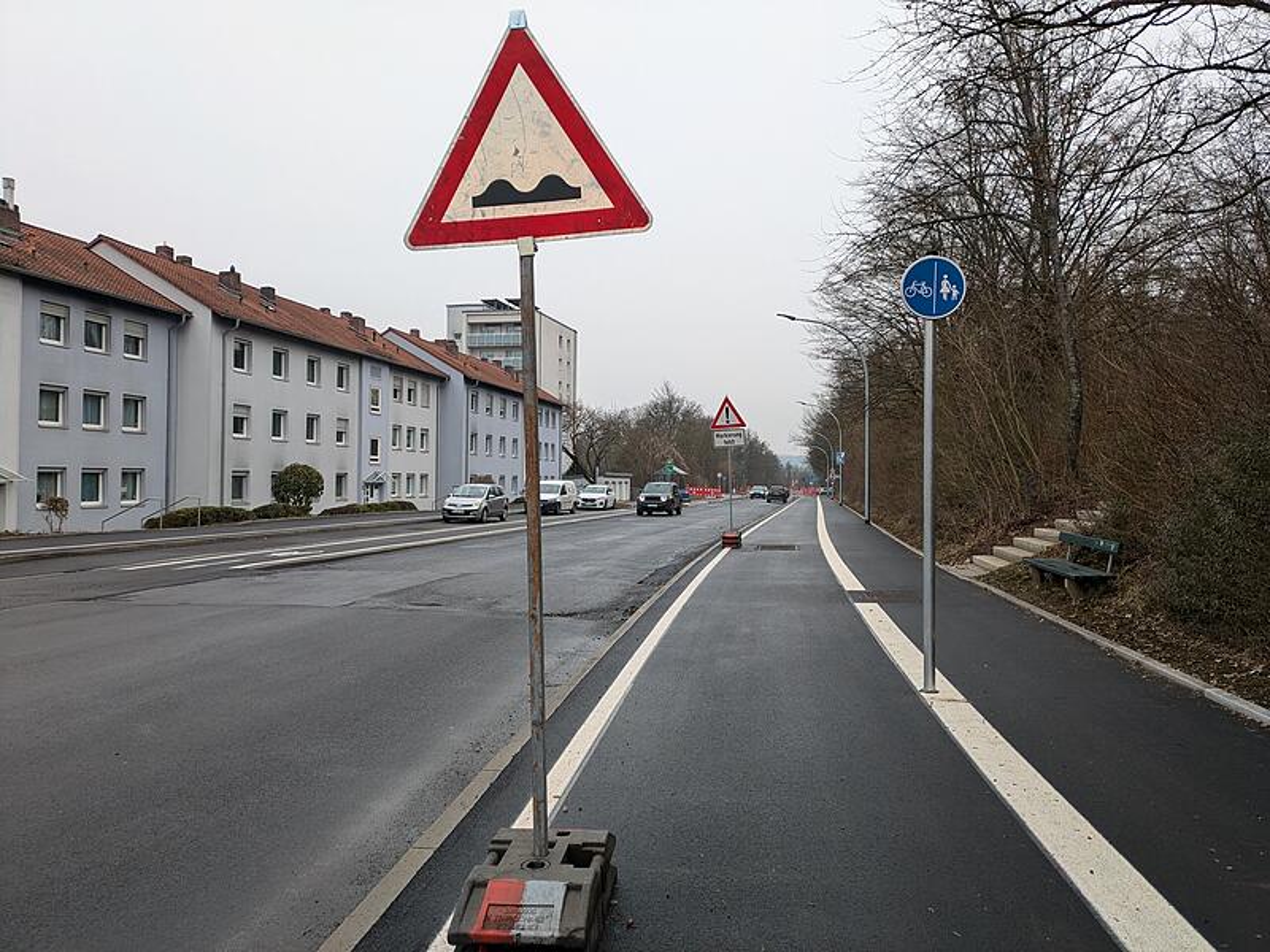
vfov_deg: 54.9
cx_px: 635
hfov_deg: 69.4
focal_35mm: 25
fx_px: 917
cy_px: 476
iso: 49
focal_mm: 5.43
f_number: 1.89
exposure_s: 1/364
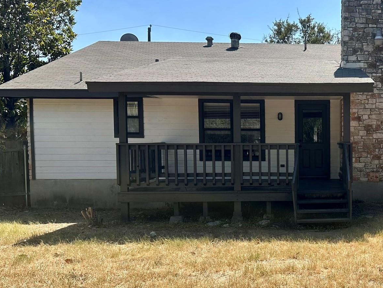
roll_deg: -0.4
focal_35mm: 42
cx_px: 321
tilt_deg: -2.8
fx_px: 465
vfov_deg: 34.2
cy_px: 180
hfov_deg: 42.2
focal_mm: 6.86
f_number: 1.78
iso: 80
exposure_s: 1/3717
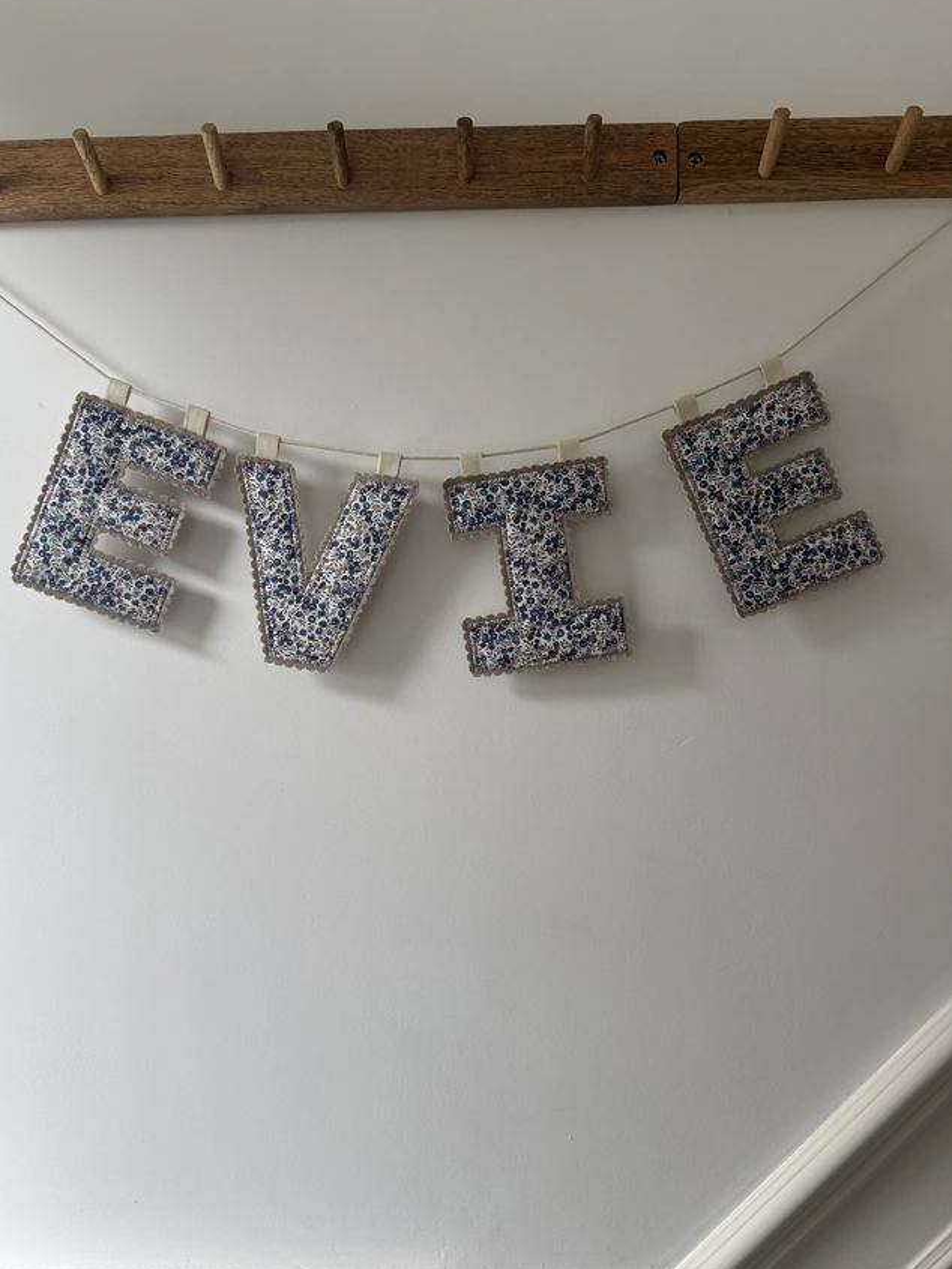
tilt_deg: -0.3
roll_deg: +0.6
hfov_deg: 54.9
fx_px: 916
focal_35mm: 25
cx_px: 459
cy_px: 614
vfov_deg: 69.4
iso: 200
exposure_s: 1/121
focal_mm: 6.76
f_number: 1.78
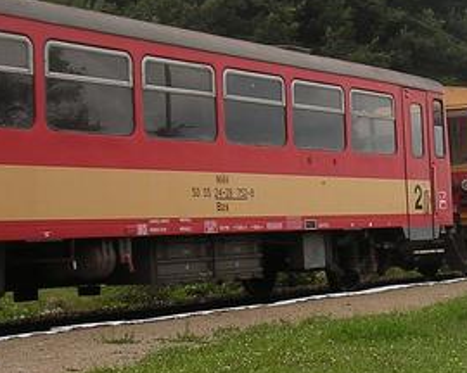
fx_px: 1216
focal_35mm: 88
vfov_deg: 17.5
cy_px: 200
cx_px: 434
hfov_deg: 21.2
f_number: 2.8
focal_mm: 5.8
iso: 100
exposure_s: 1/221
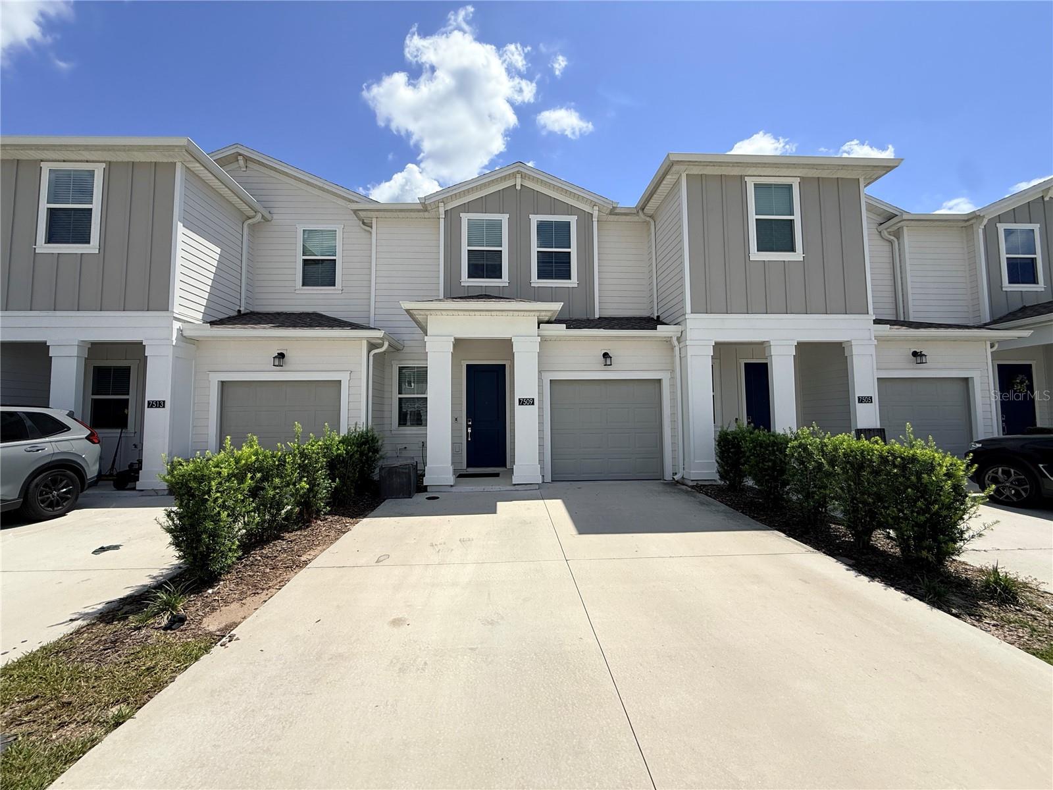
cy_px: 395
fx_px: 426
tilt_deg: +3.7
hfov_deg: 102.1
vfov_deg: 85.7
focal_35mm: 14
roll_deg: +0.3
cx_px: 526
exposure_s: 1/2611
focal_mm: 2.22
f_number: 2.2
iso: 50
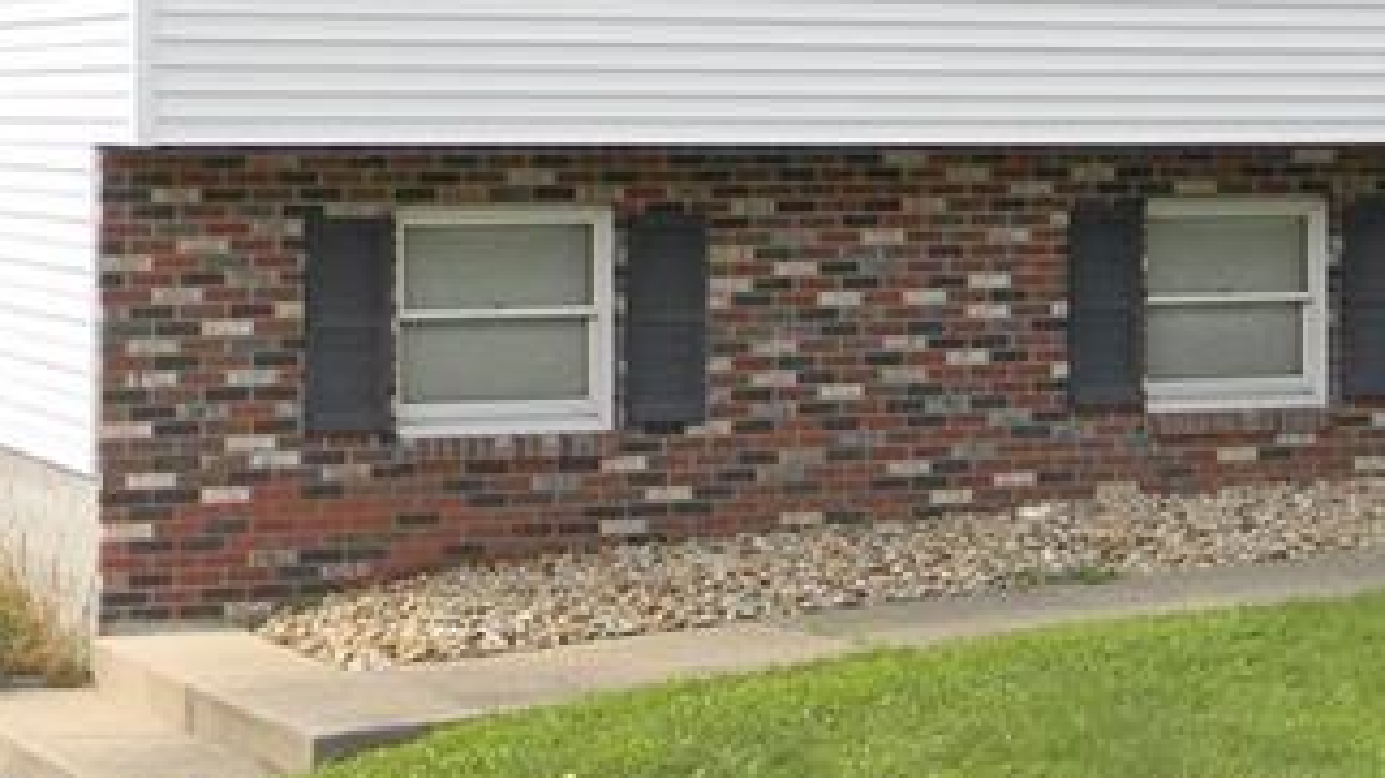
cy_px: 138
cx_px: 1148
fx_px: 4076
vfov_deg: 10.9
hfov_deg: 19.1
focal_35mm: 111
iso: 112
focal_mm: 7.3
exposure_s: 1/291
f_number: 3.8
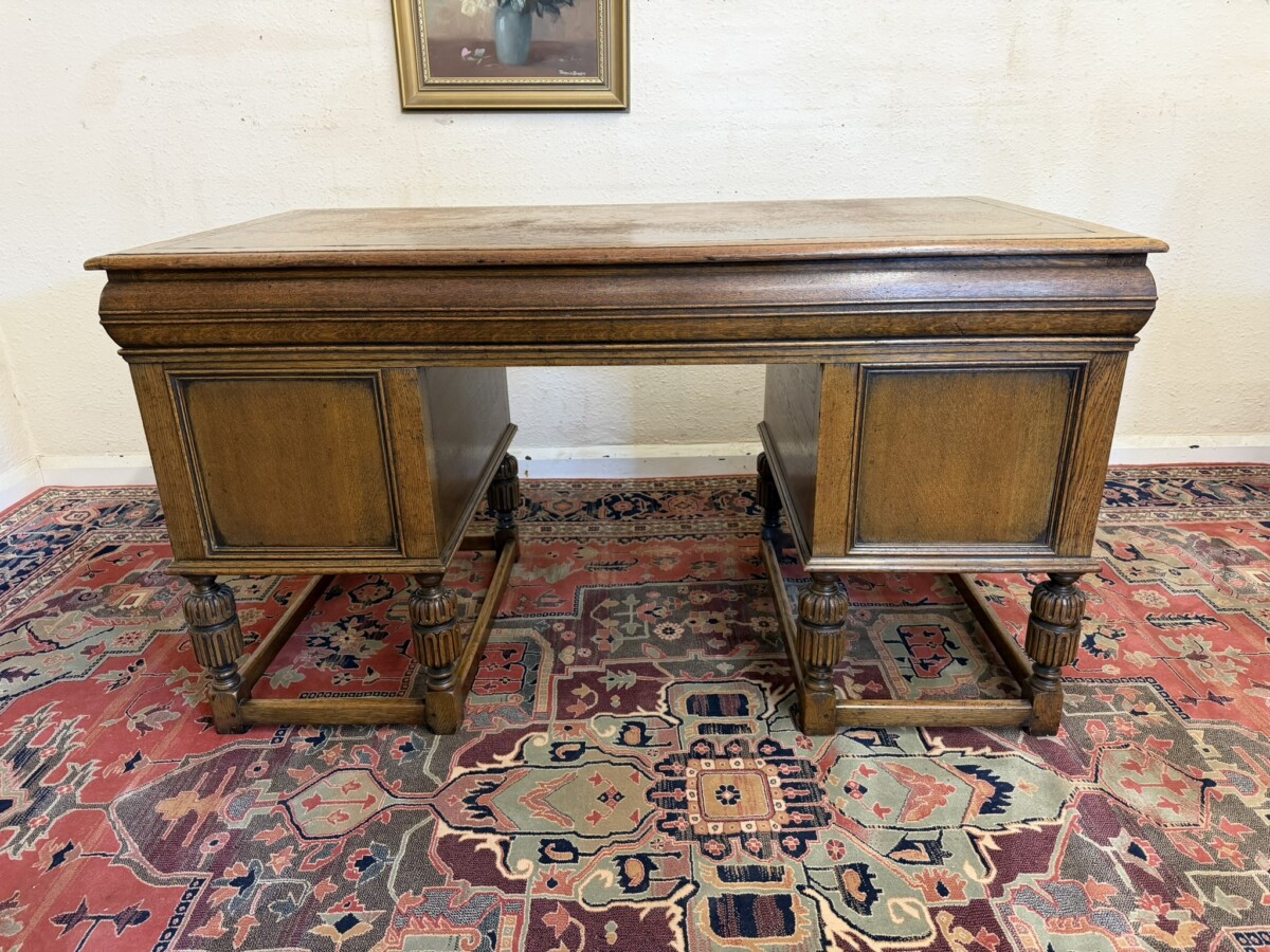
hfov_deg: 71.6
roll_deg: +1.3
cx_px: 635
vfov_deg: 56.8
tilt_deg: -21.8
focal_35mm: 24
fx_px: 881
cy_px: 476
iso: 200
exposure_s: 1/50
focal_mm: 6.76
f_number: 1.78
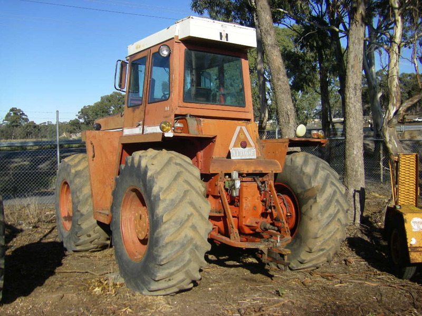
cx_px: 211
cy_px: 158
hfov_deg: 49.0
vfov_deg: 37.7
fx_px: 463
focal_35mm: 38
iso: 64
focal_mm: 6.3
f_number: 7
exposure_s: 1/200
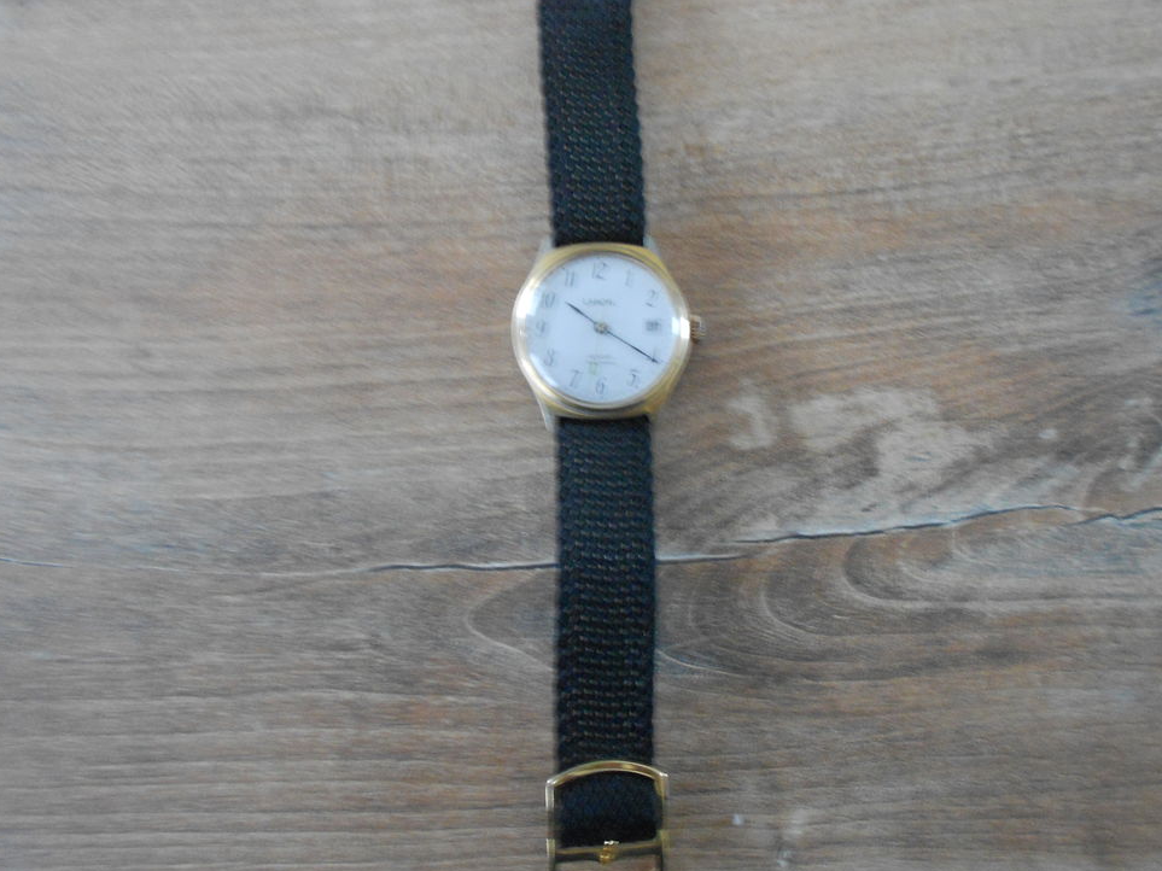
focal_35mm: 27
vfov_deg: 51.3
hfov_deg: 65.3
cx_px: 589
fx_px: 906
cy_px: 442
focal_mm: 4.6
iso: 400
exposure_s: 1/10
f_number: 3.2
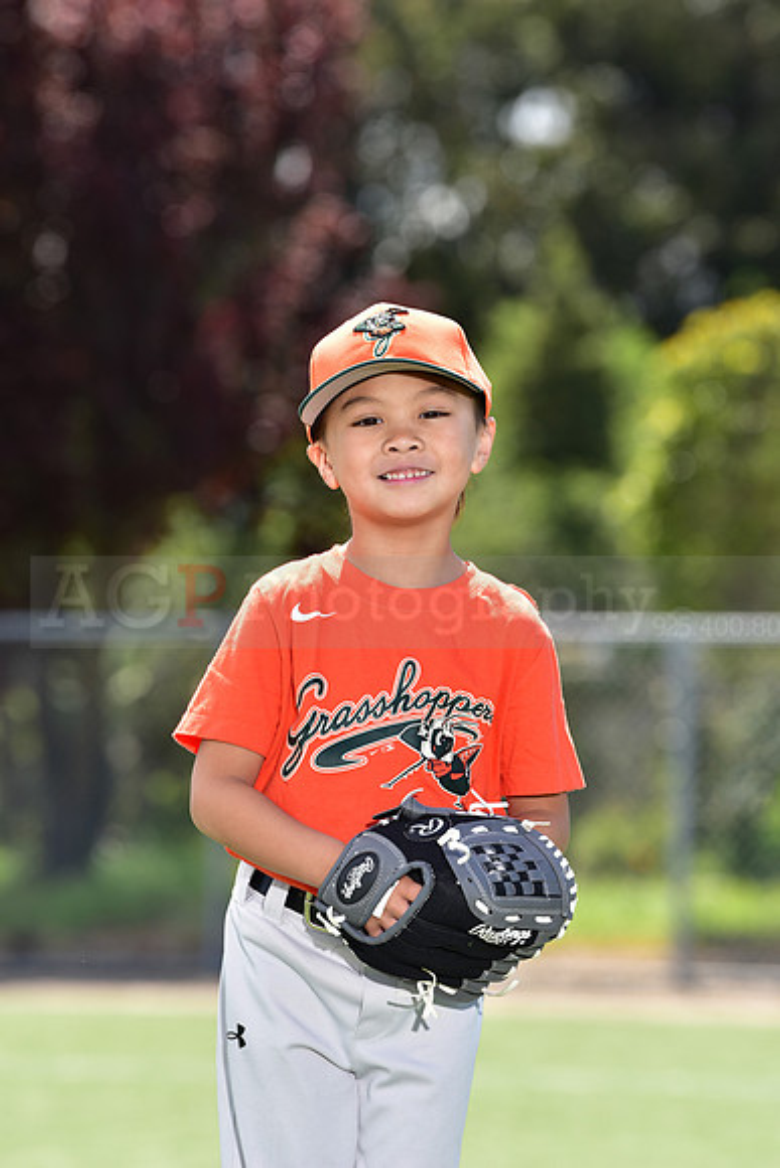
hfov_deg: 6.9
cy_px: 584
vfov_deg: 10.3
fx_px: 6496
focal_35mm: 200
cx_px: 390
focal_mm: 200
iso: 80
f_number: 5.6
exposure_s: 1/200
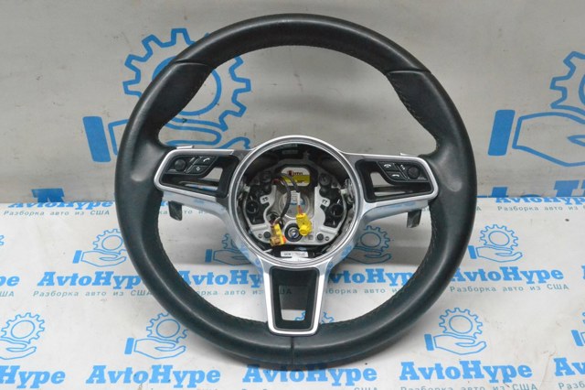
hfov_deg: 46.4
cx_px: 292
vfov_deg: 31.9
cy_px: 195
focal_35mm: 42
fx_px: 682
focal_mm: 28
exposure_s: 1/160
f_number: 10
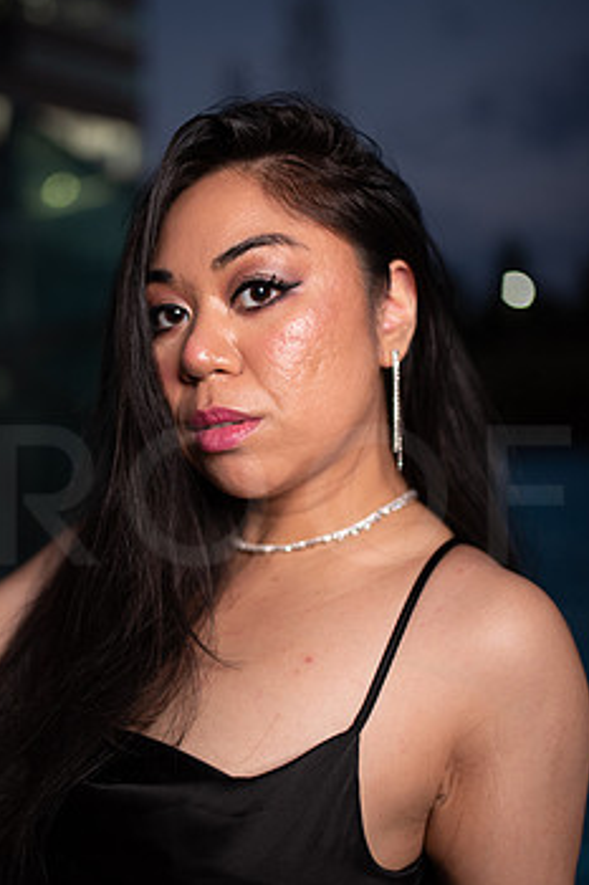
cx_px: 217
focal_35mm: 45
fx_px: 1105
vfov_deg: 43.6
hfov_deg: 29.7
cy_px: 493
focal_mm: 35
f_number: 1.4
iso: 640
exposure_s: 1/1000
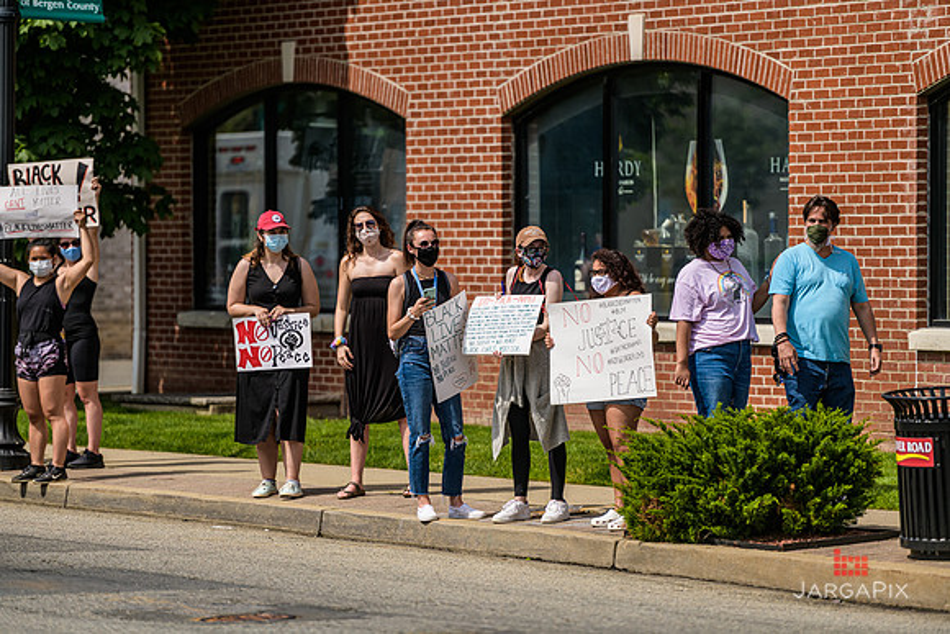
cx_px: 475
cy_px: 317
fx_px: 5279
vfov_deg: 6.9
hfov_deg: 10.3
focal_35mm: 200
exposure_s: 1/5000
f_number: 3.2
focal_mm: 200
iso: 200
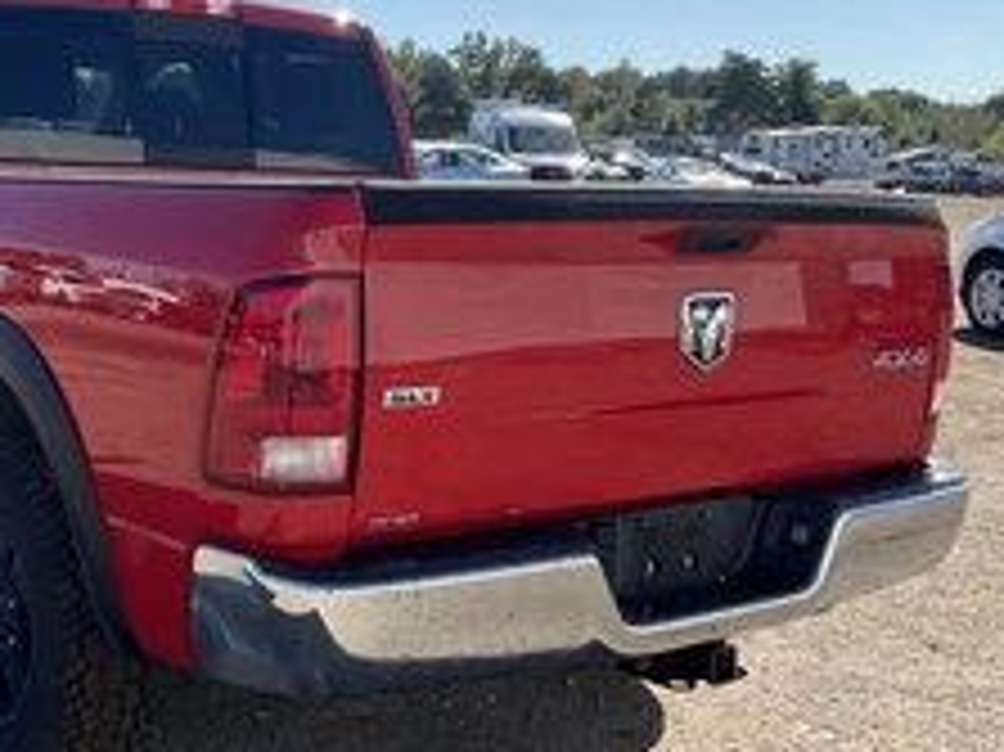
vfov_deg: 28.0
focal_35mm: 52
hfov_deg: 36.2
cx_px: 279
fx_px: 1507
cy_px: 351
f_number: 1.8
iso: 25
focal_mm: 3
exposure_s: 1/1490
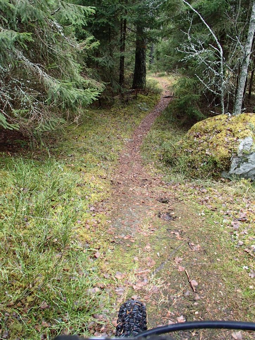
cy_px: 170
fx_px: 275
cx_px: 128
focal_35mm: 28
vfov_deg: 63.5
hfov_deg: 49.7
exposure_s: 1/30
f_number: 3.9
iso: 320
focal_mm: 5
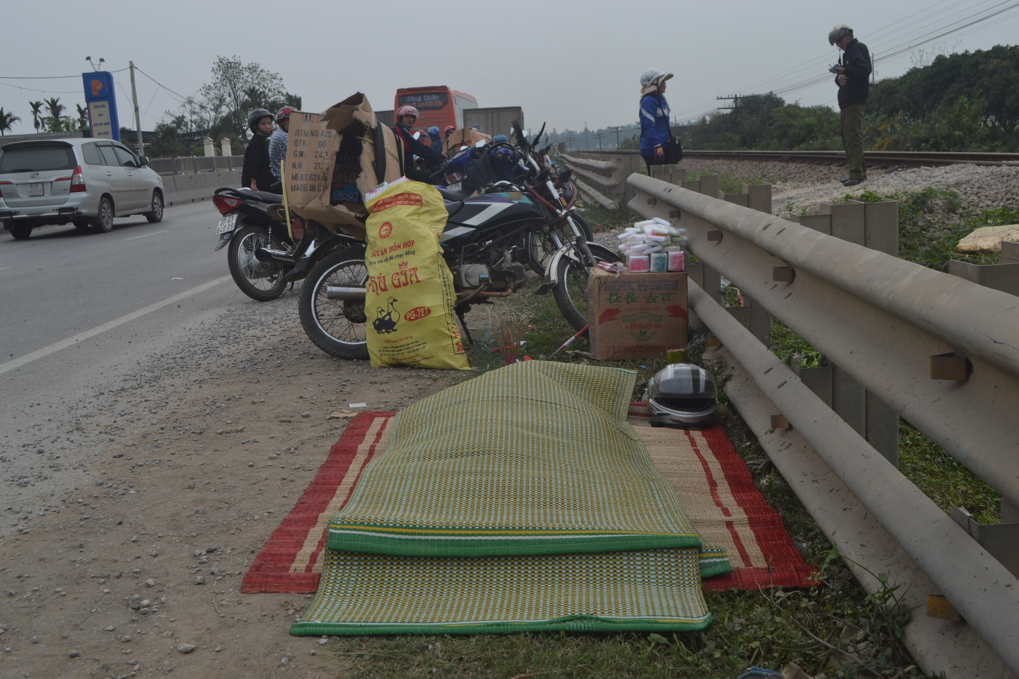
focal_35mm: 39
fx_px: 1104
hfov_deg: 49.6
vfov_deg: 34.2
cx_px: 510
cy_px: 340
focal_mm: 26
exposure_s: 1/250
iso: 100
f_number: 8
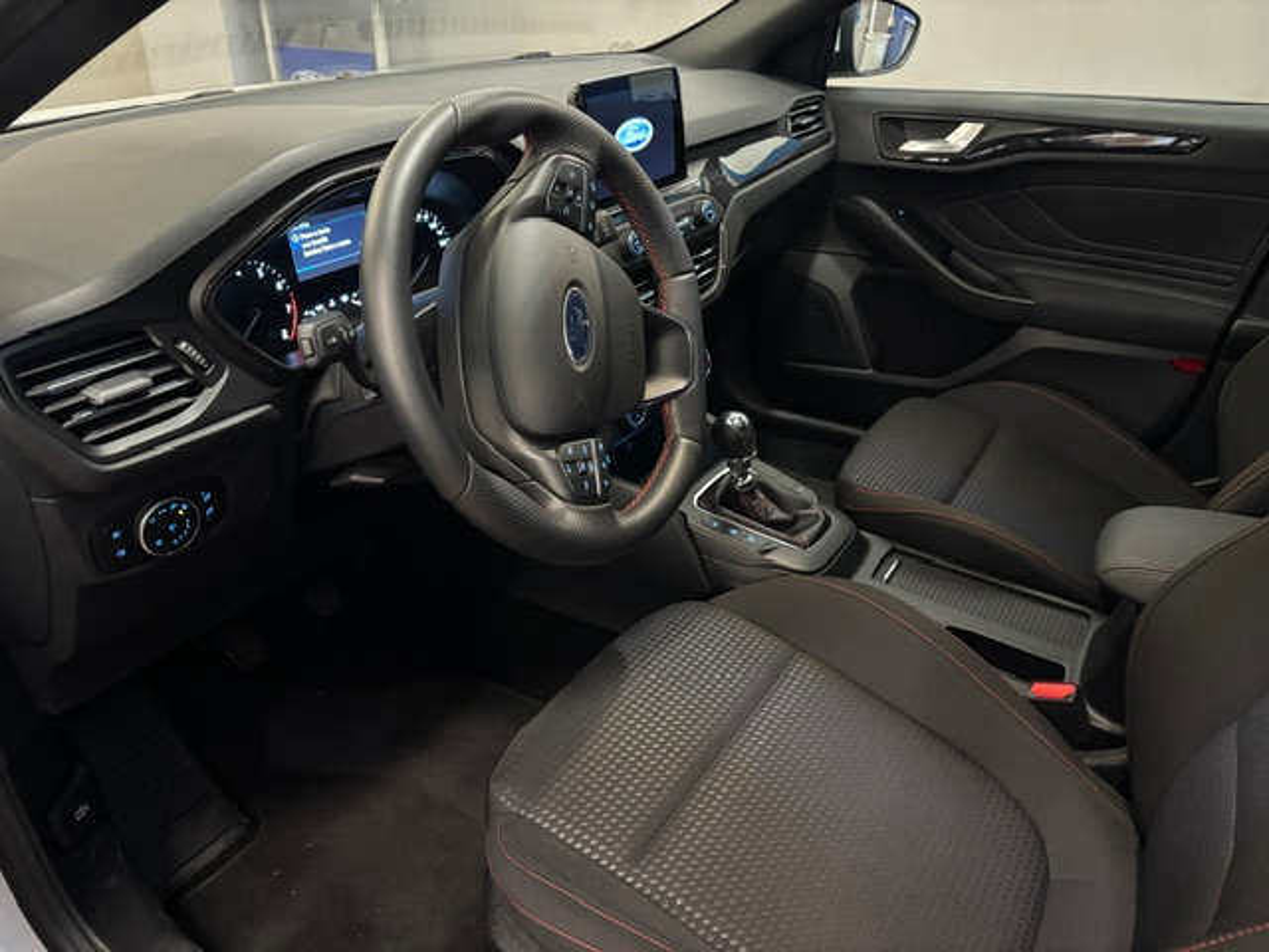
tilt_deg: -29.1
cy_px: 476
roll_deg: -1.0
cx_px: 634
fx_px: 953
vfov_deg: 53.1
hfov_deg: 67.3
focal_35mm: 26
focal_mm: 5.96
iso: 1000
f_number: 1.6
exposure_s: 1/25
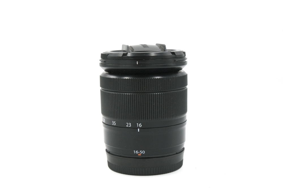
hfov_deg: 33.9
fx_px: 464
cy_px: 94
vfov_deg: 23.0
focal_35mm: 59
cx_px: 142
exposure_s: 1/250
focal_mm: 39
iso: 800
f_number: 13
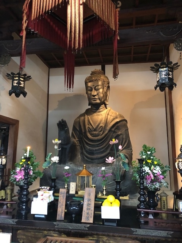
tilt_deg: +9.4
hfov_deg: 49.7
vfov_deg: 63.4
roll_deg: +1.2
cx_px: 91
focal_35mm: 28
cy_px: 122
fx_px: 196
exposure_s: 1/4
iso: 100
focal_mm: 3.99
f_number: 1.8
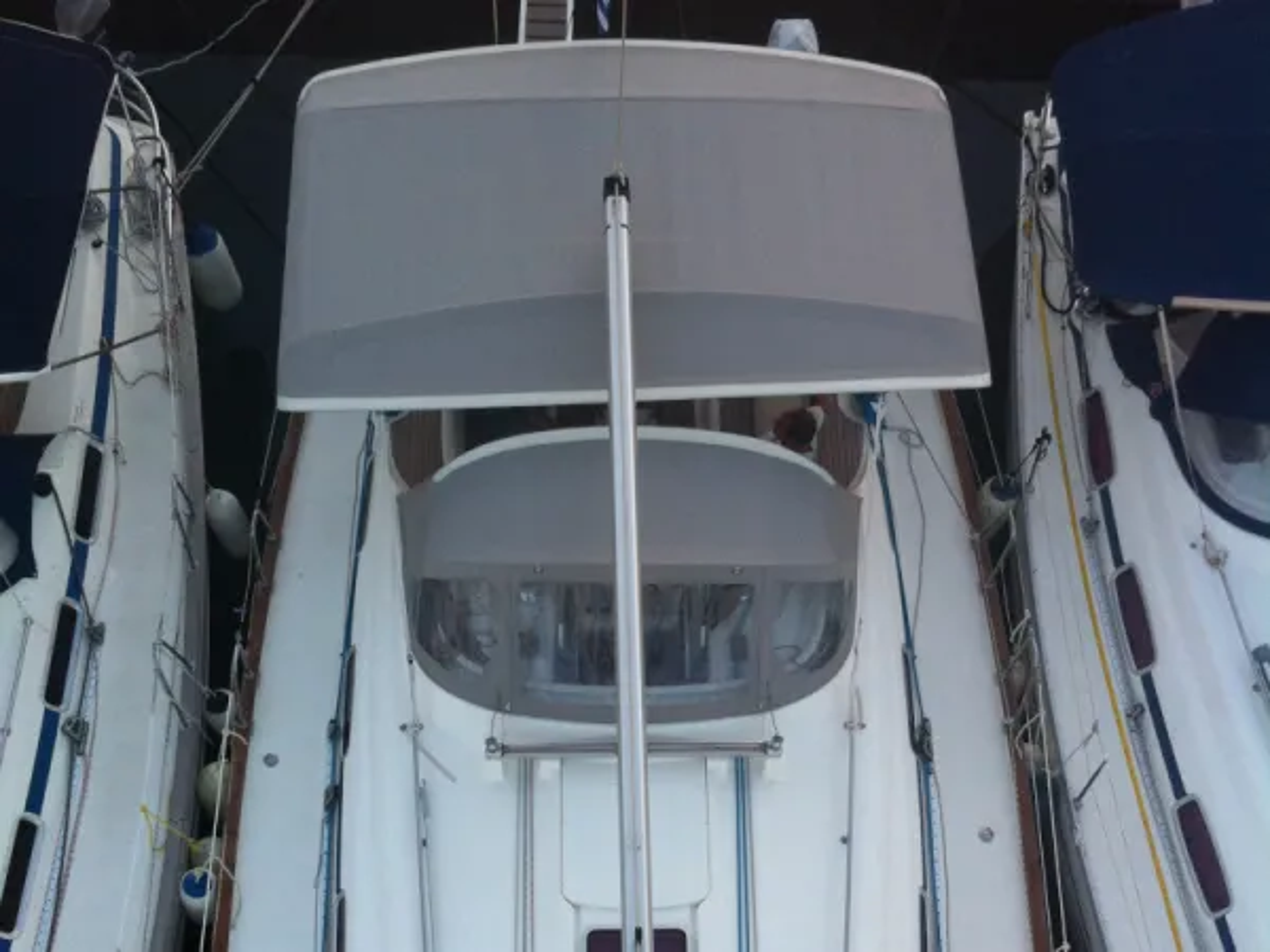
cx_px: 635
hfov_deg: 52.6
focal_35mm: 35
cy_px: 476
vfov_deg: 40.7
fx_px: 1284
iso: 100
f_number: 2.8
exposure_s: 1/60
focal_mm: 3.85
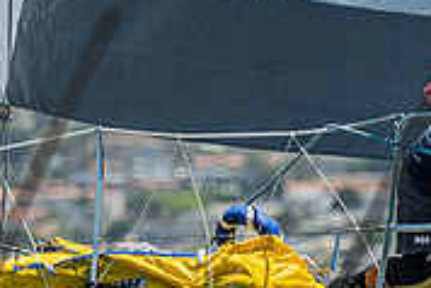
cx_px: 314
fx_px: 11994
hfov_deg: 2.1
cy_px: 276
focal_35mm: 1001
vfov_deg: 1.4
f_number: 5.6
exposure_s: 1/1250
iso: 320
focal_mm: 250
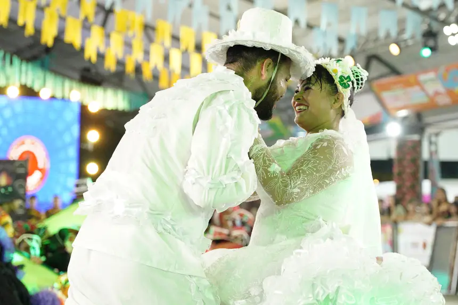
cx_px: 229
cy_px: 152
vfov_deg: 14.8
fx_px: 1170
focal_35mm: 92
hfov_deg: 22.2
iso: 10000
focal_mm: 61.6
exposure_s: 1/800
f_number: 2.8
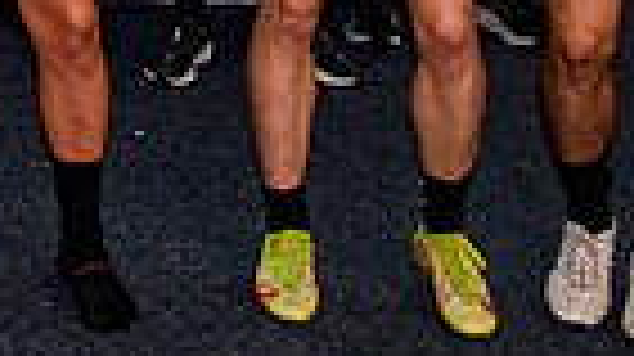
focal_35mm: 118
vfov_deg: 9.4
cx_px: -362
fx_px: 1982
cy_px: -411
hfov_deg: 16.3
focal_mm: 16
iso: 280
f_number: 2.8
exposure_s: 1/160
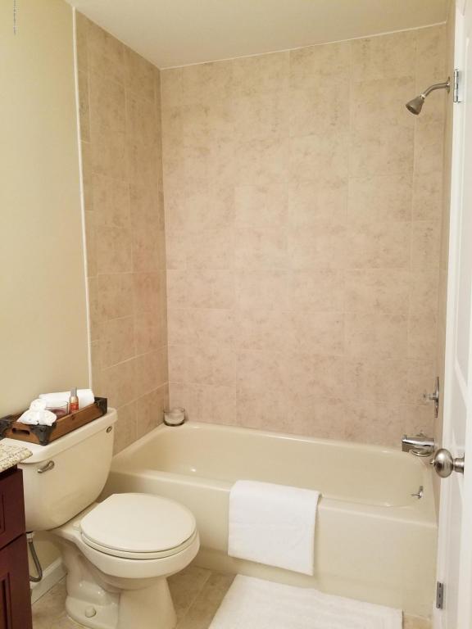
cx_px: 236
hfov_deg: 53.1
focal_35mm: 26
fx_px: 473
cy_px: 314
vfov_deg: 67.3
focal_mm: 4.2
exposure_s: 1/40
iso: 200
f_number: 1.7
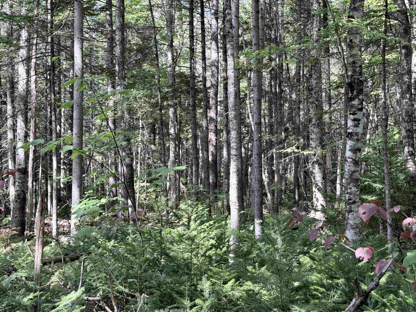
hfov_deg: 39.7
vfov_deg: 30.3
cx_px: 208
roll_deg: +0.0
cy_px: 156
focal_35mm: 48
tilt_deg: +1.5
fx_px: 577
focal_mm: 6.76
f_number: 1.78
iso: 50
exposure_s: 1/121
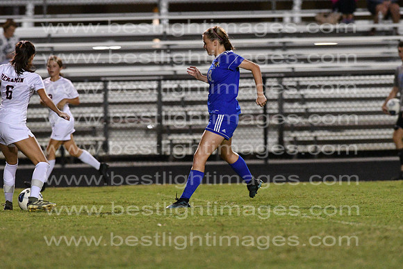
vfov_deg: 3.1
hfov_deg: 4.6
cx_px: 202
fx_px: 5038
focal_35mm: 450
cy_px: 134
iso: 10000
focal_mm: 300
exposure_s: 1/640
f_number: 3.5
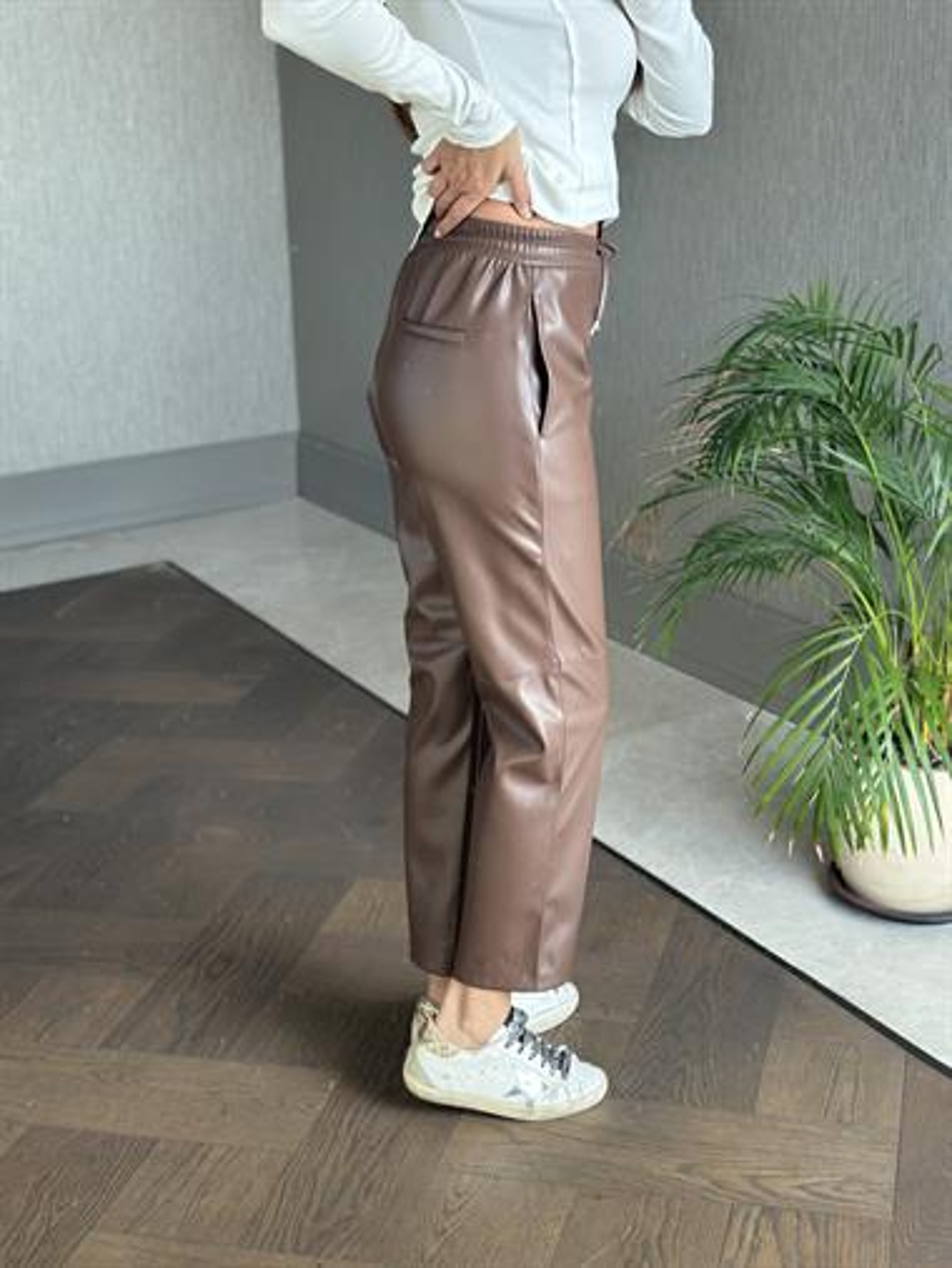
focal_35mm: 48
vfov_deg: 39.6
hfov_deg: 30.3
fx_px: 1759
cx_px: 476
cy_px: 634
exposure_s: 1/60
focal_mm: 6.86
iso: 125
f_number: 1.78
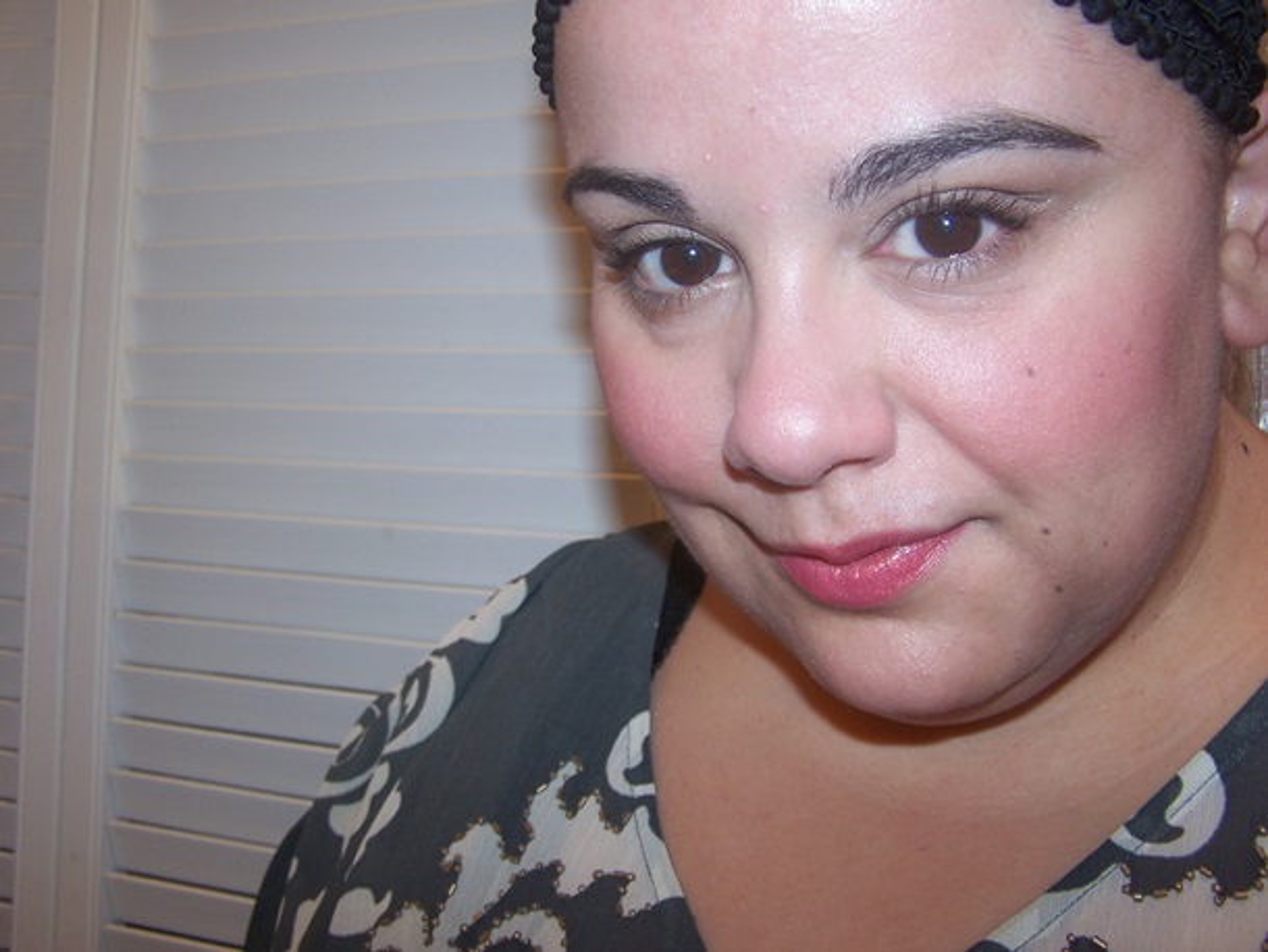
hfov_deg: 49.0
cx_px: 634
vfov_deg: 37.7
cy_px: 476
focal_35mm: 38
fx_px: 1393
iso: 80
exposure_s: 1/60
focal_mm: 6.3
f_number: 2.8
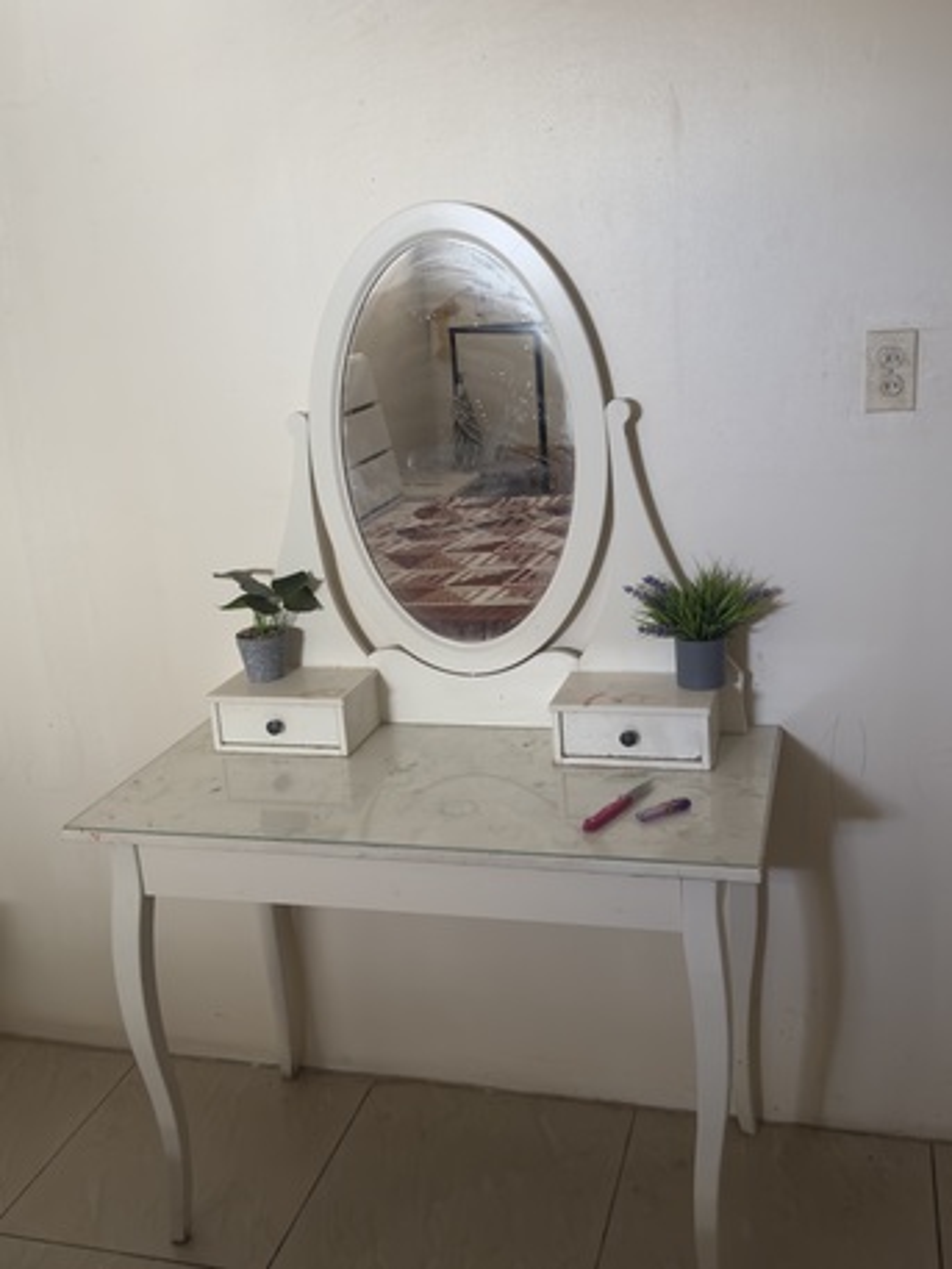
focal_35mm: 35
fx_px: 1283
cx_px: 476
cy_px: 634
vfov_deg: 52.6
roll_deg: +3.6
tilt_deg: -12.3
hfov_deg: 40.7
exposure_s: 1/60
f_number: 1.78
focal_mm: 6.76
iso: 320
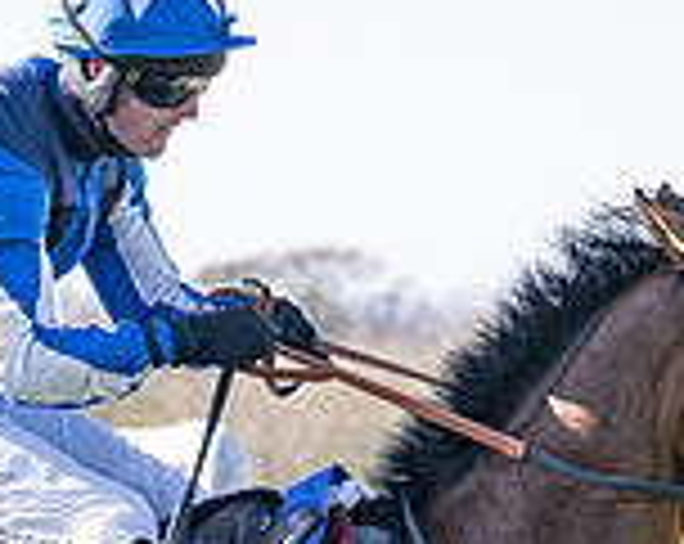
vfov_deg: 3.2
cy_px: 765
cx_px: 181
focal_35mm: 474
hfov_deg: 4.1
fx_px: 9577
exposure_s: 1/1600
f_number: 4
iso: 200
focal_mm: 82
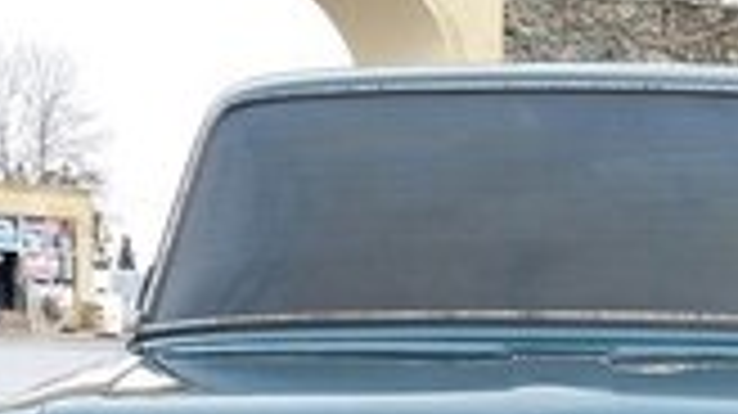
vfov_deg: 12.8
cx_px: 549
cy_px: 630
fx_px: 1740
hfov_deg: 23.7
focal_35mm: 89
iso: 40
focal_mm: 3.7
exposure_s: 1/125
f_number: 1.9
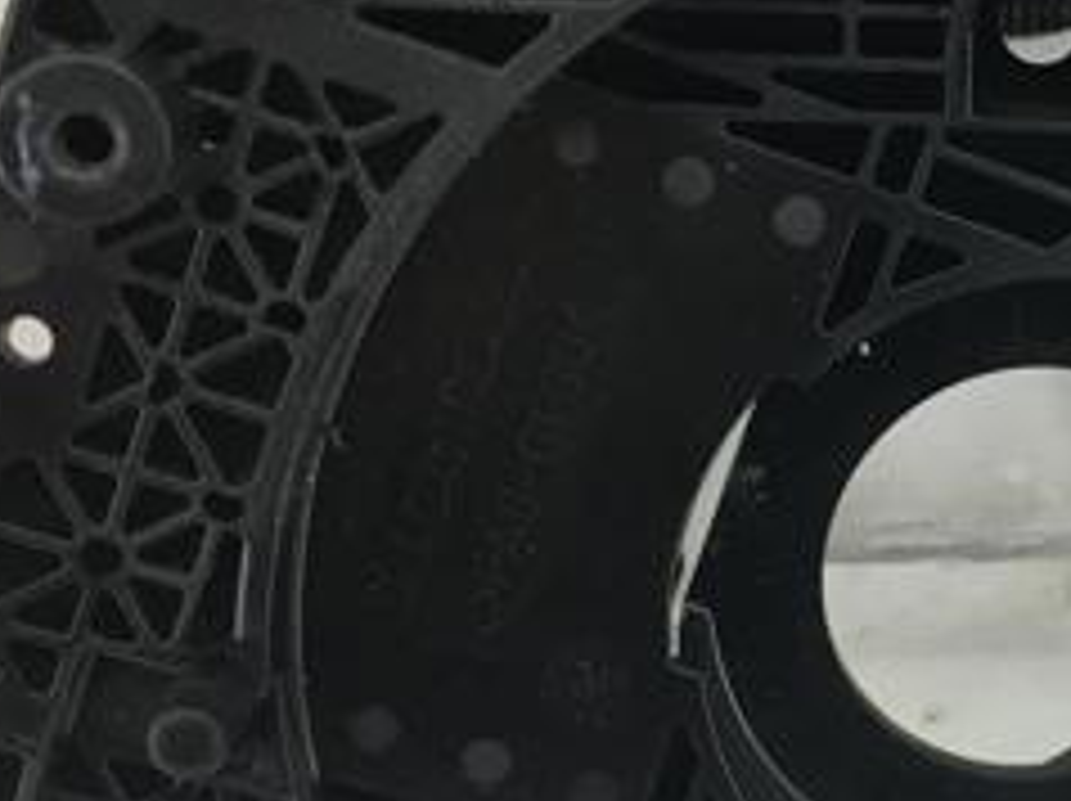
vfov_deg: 18.9
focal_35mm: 78
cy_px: 410
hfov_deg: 23.9
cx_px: 1080
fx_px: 2411
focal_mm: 4.15
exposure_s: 1/33
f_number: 2.2
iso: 32
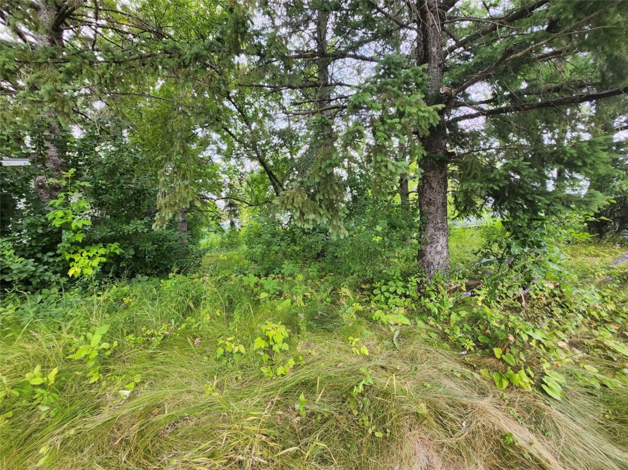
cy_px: 235
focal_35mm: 13
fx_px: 236
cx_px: 314
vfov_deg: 89.9
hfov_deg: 106.2
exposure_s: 1/120
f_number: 2.2
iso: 40
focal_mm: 1.7
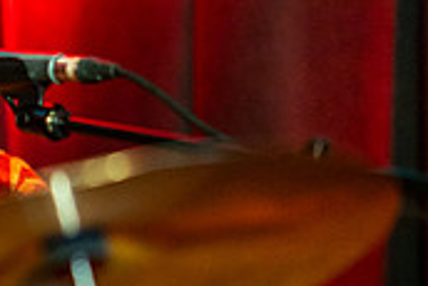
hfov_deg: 7.1
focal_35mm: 287
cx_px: -82
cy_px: 143
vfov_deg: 4.8
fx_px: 3415
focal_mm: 85
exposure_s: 1/200
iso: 1600
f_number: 1.4
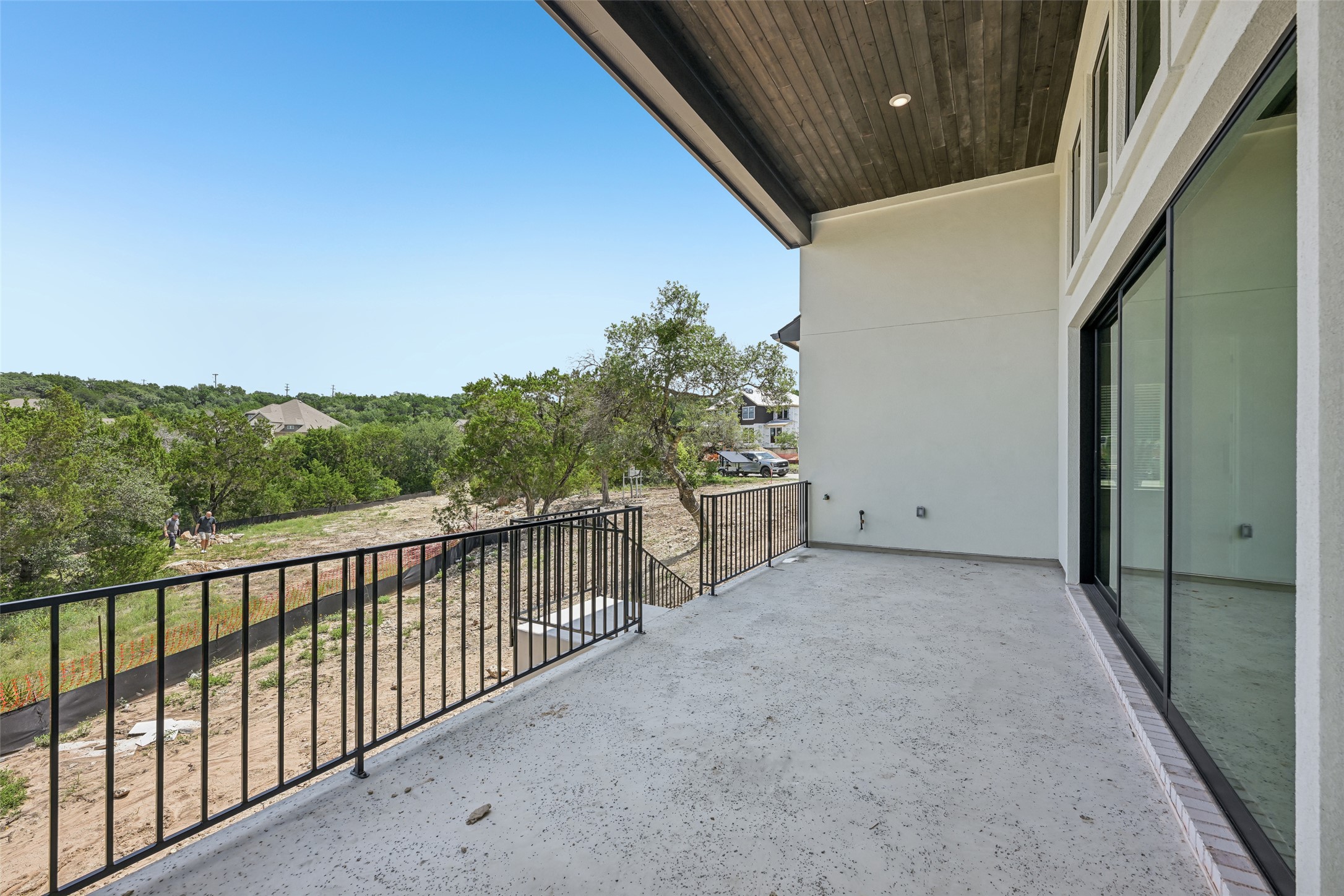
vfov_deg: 77.3
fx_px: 560
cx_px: 672
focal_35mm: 15
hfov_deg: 100.4
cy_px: 448
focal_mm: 15
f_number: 6.7
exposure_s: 1/350
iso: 100
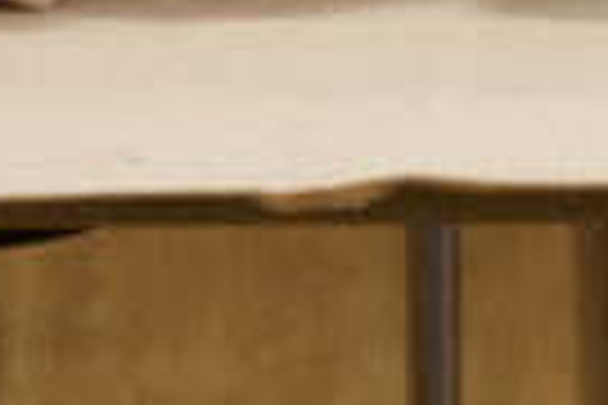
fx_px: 19725
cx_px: 838
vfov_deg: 1.2
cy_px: -826
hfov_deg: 1.8
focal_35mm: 1168
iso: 800
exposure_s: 1/100
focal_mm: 56.39
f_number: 4
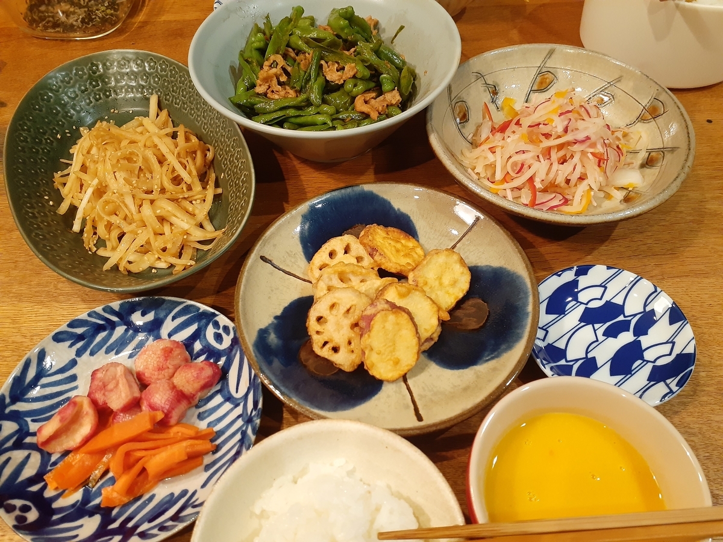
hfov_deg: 65.3
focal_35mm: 27
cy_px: 271
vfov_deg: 51.4
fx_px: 564
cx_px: 362
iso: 320
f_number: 1.9
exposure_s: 1/33
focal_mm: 3.6
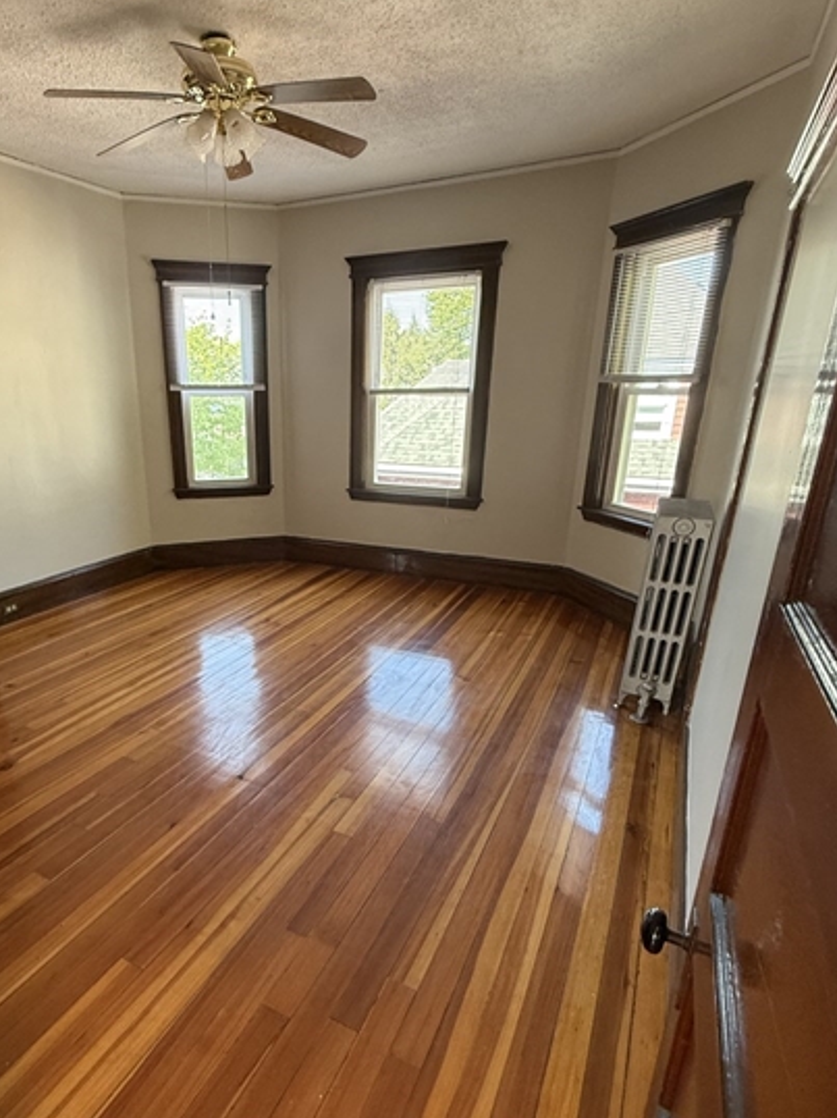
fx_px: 645
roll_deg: +1.2
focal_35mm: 20
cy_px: 621
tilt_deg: -18.1
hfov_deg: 64.8
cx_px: 307
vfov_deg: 81.5
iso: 320
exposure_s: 1/99
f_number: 2.2
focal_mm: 2.22
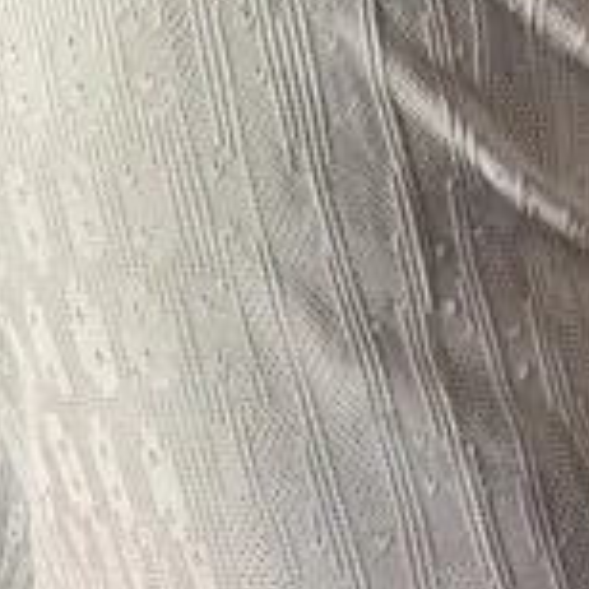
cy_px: 94
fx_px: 1348
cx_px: 264
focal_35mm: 70
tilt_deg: -21.8
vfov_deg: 24.2
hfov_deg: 24.6
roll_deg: -9.6
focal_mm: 2.22
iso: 125
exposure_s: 1/100
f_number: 2.2
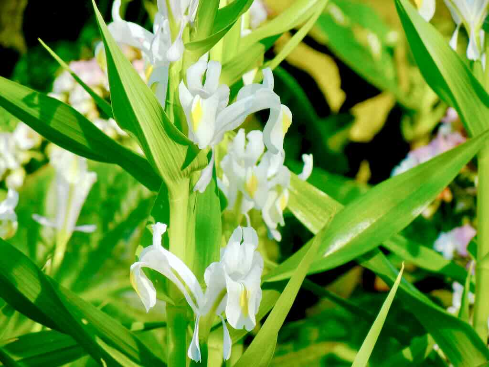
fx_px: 4238
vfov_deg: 5.0
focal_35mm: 300
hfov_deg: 6.6
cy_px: 184
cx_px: 244
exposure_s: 1/274
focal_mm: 54
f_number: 5.6
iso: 160
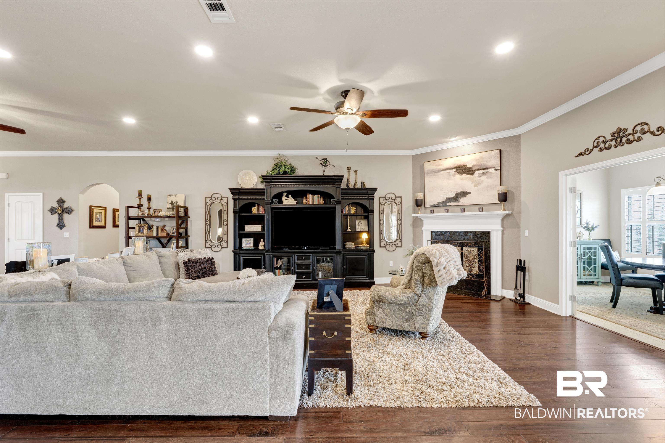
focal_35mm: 16
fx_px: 286
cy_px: 222
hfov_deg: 98.5
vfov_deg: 75.5
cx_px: 332
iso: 400
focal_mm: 15.5
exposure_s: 1
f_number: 11
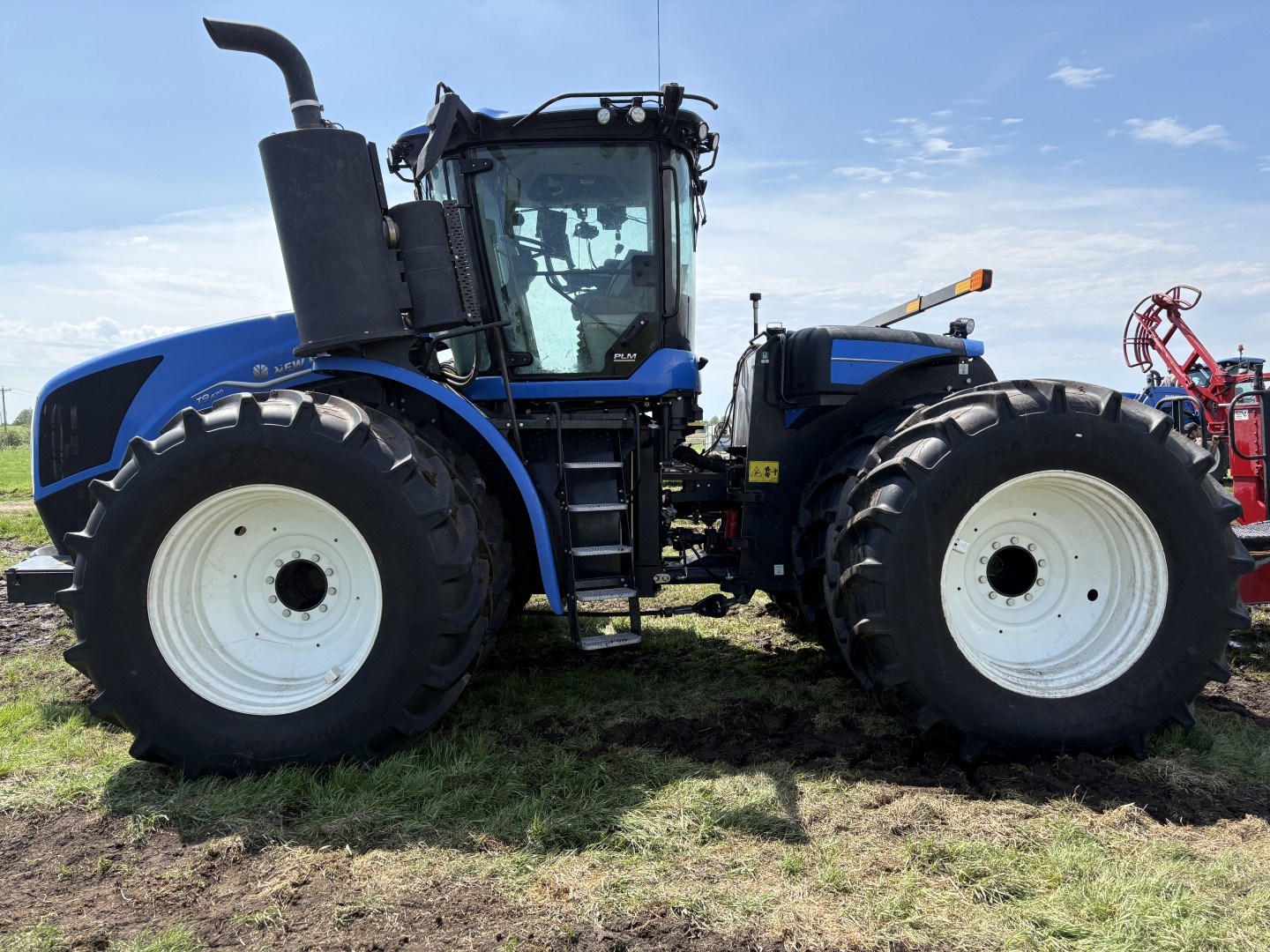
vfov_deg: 53.1
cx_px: 635
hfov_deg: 67.3
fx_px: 954
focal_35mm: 26
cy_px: 476
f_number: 1.6
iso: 64
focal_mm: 5.96
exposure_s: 1/2747
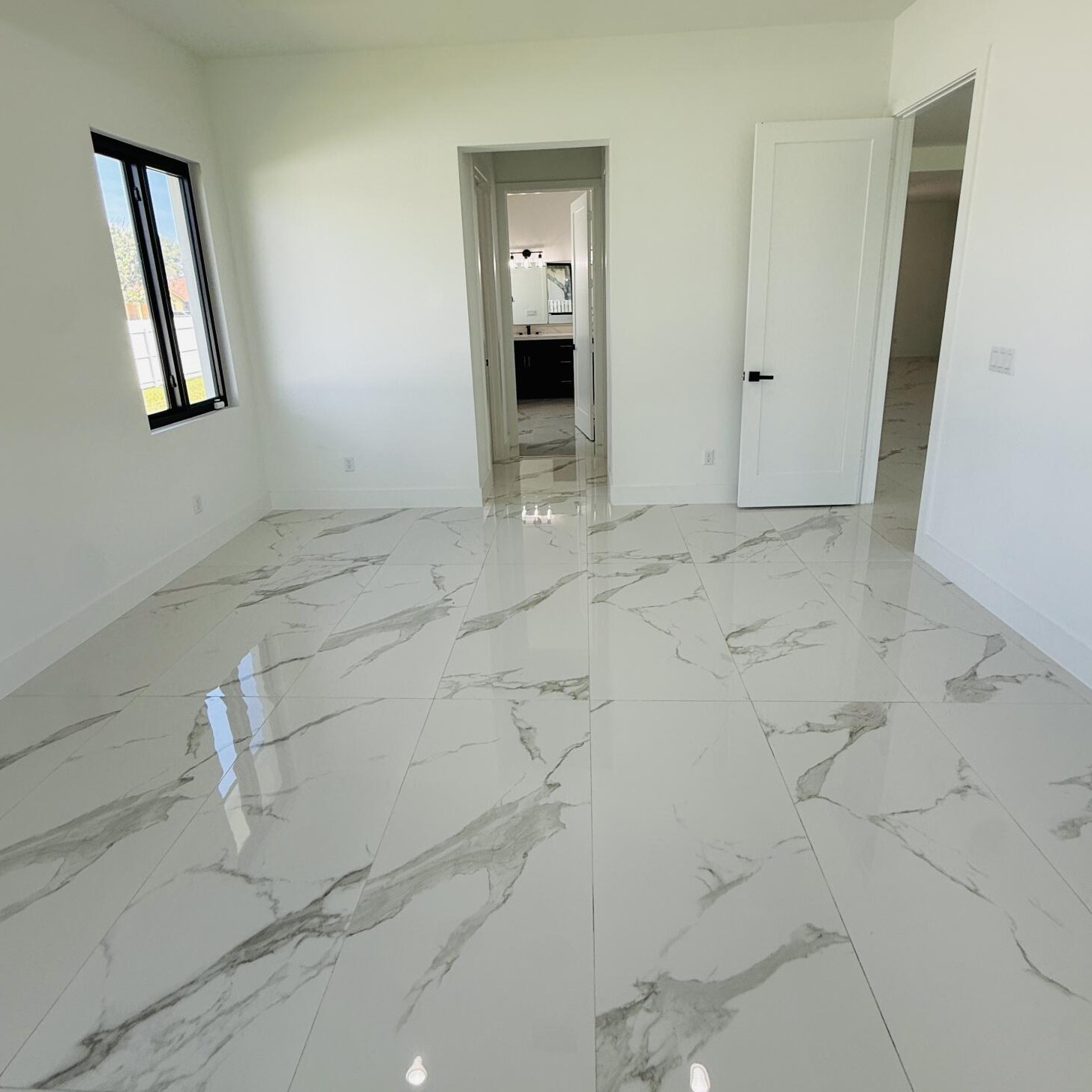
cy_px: 452
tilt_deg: -14.2
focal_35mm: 17
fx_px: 607
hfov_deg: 84.0
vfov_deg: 83.2
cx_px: 544
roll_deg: +1.7
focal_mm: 2.22
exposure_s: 1/151
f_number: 2.2
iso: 50
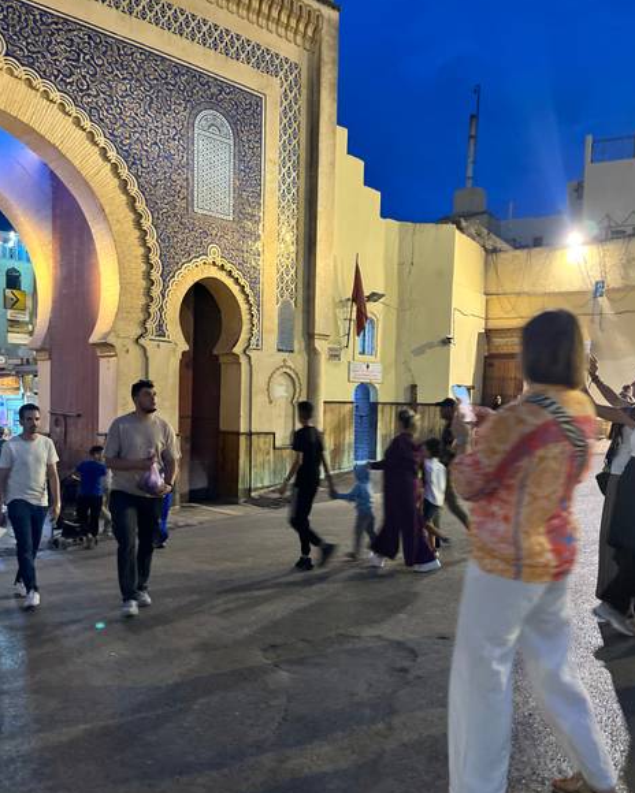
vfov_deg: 62.1
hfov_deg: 51.5
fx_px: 658
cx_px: 326
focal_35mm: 28
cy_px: 428
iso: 500
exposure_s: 1/25
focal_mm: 5.1
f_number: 1.6
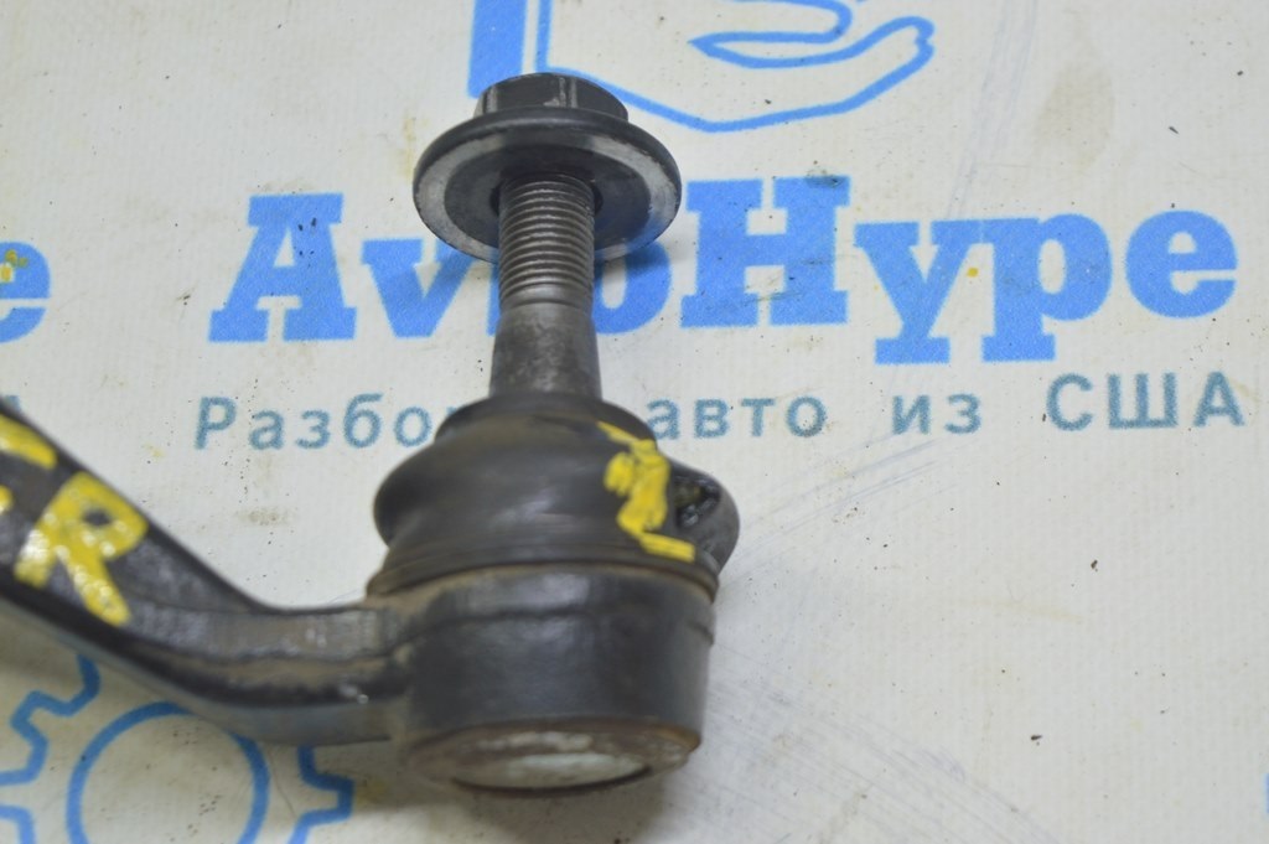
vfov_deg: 16.5
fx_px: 2906
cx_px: 634
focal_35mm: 82
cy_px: 422
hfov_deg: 24.6
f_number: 5.6
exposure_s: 1/20
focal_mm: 55
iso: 400
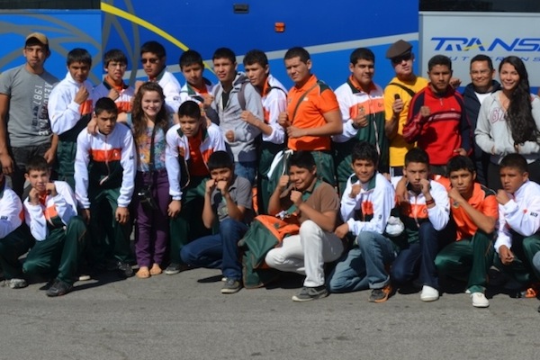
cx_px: 270
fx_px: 585
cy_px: 180
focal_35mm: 39
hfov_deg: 49.6
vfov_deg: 34.2
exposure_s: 1/320
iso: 100
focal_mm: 26
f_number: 9
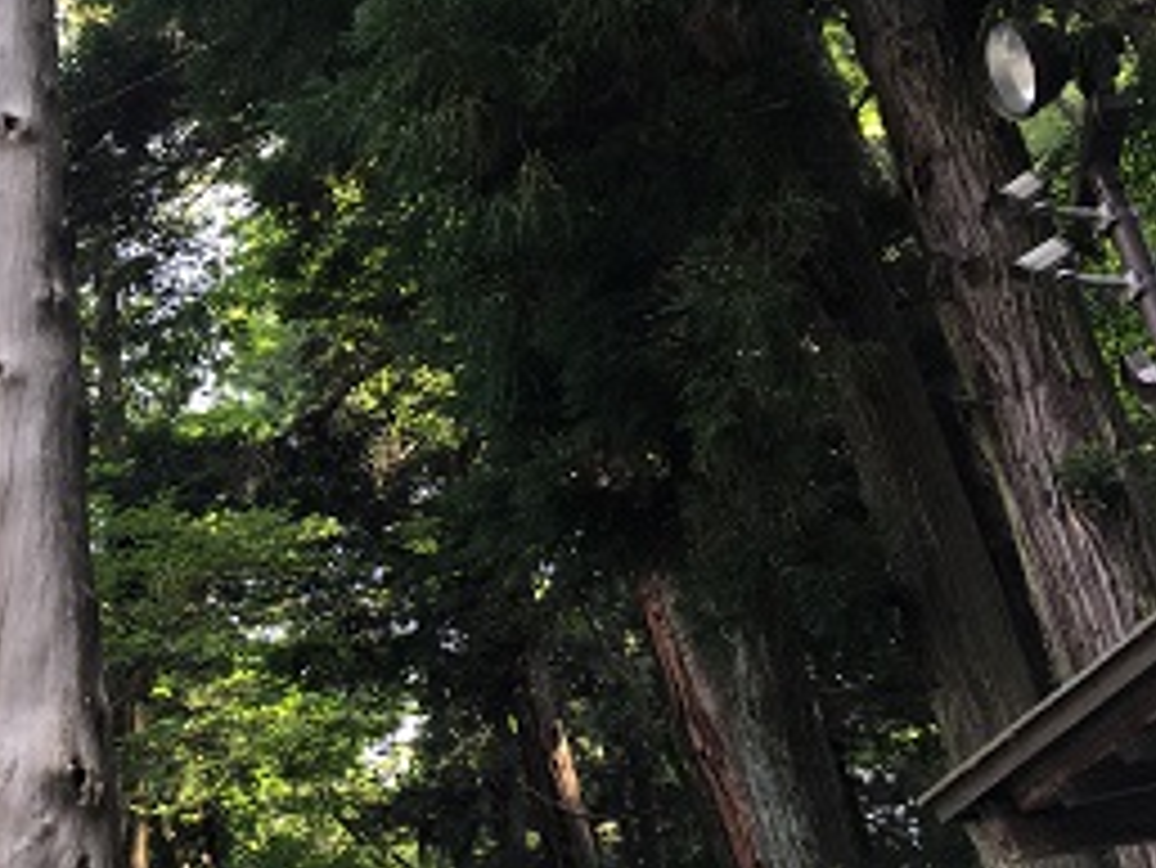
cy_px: 367
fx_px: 2038
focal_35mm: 61
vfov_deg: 24.0
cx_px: -22
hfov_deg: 29.4
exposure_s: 1/60
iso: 32
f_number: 2.2
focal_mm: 4.15
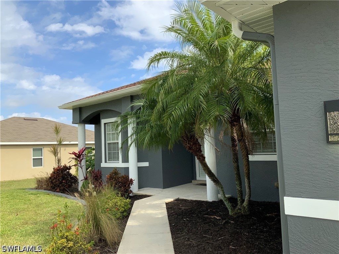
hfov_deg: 61.7
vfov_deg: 48.2
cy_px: 127
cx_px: 170
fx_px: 284
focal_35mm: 29
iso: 16
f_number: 1.8
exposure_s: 1/1626
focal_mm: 3
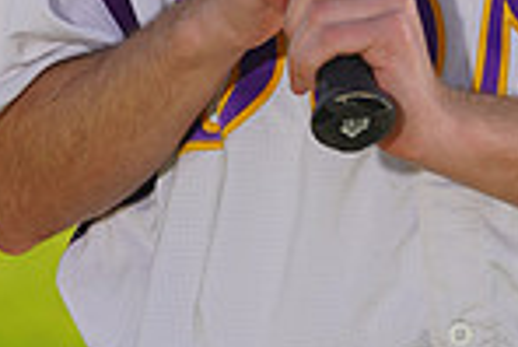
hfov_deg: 2.7
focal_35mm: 769
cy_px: -224
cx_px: 485
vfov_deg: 1.8
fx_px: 11076
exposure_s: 1/250
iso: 100
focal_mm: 196
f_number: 9
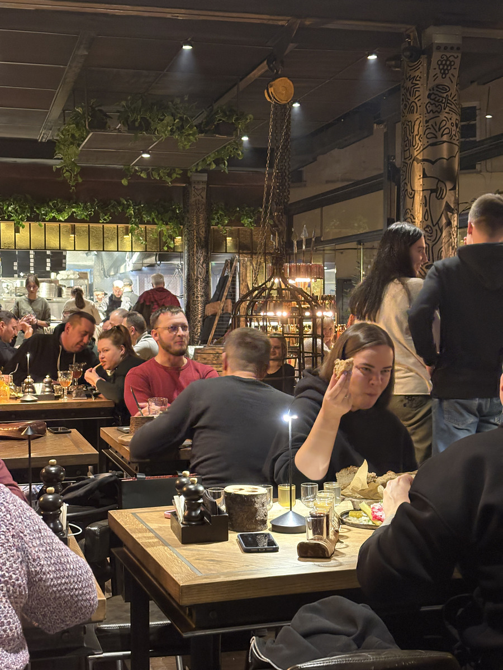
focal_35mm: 52
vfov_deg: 36.8
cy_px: 335
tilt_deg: -1.4
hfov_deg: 28.0
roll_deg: -0.1
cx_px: 252
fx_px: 1007
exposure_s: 1/20
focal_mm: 5.96
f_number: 1.6
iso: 400
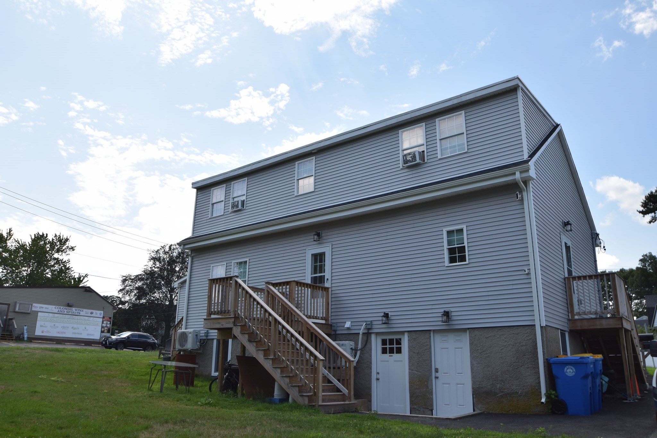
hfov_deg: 67.4
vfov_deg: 47.9
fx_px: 493
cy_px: 219
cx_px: 328
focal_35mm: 27
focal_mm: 18
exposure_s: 1/200
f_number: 9
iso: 100
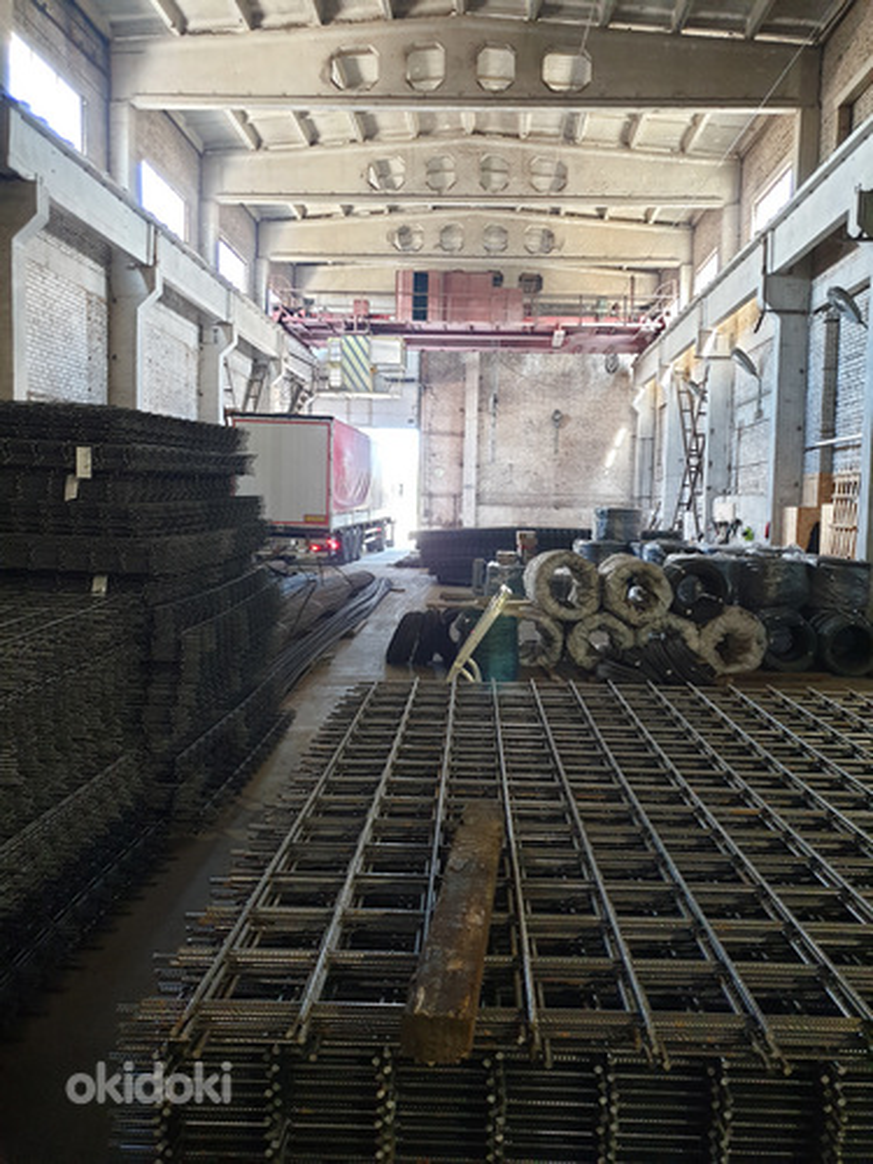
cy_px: 582
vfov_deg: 67.3
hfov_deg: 53.1
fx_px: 874
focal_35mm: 26
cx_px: 436
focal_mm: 4.3
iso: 250
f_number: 1.5
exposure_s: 1/50
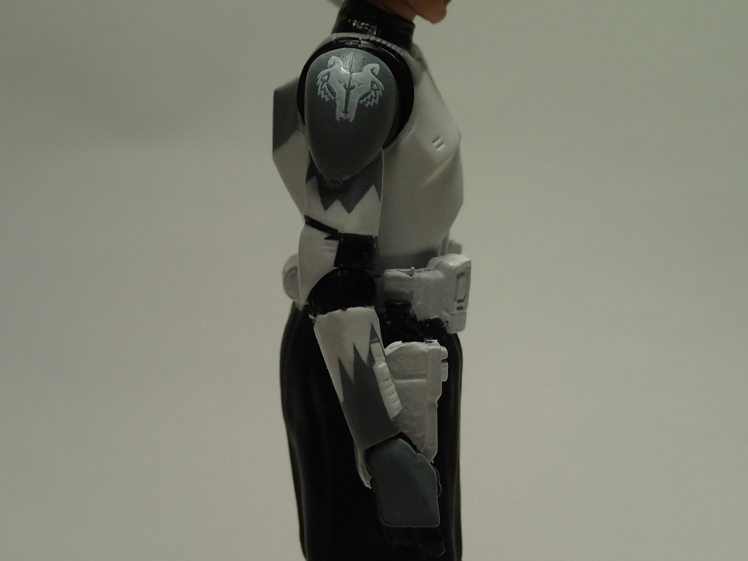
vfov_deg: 19.9
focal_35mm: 74
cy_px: 280
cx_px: 374
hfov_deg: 26.3
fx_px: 1599
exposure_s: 1/320
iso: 320
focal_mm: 13.47
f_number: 4.2
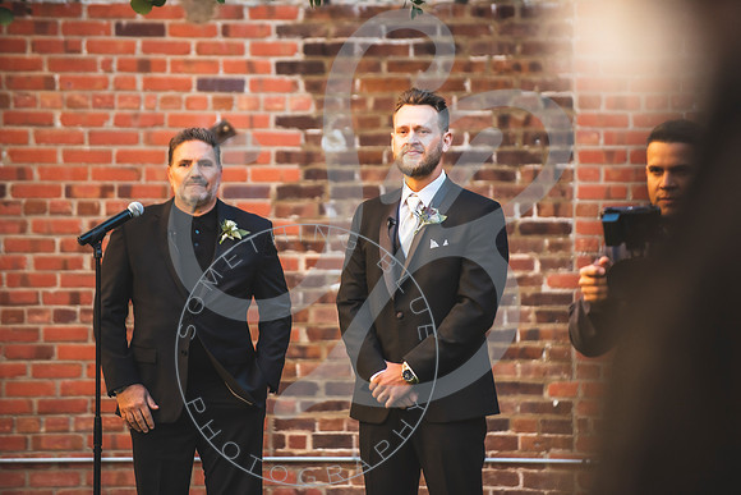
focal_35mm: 207
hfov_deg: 9.9
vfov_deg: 6.6
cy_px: 248
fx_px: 4260
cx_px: 370
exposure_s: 1/640
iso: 640
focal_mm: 200
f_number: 2.8
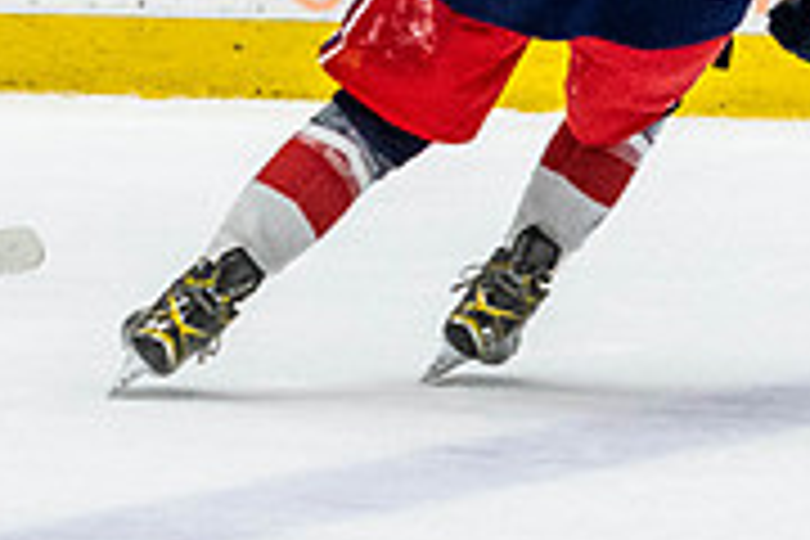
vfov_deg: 1.8
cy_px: -195
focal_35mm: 781
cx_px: -479
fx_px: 17571
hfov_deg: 2.6
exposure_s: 1/640
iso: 2500
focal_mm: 120
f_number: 2.8
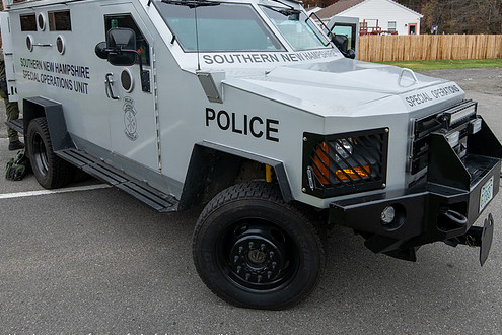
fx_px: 390
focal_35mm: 28
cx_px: 274
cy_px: 108
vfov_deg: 45.6
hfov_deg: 65.4
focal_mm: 17
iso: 1000
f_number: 4
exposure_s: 1/1600
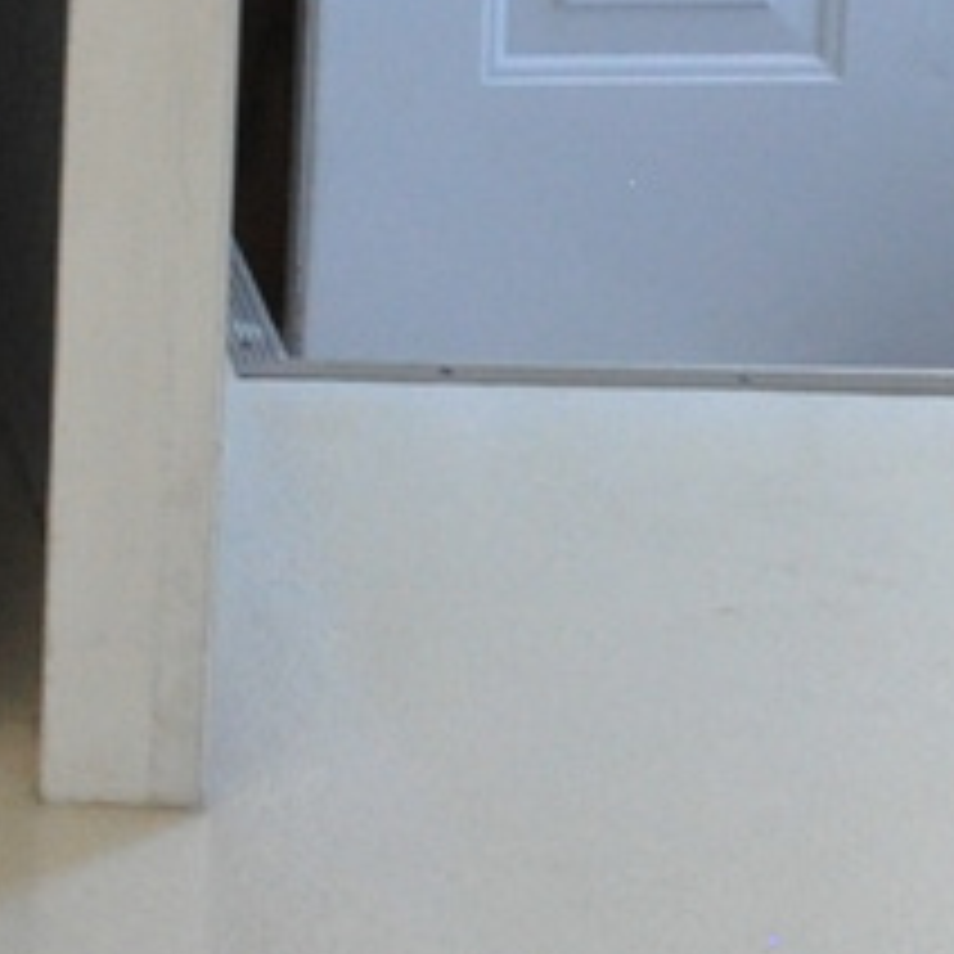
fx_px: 9198
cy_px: -1174
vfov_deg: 5.8
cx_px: -1174
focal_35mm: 295
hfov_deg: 5.8
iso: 800
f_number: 3.8
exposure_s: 1/125
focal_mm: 24
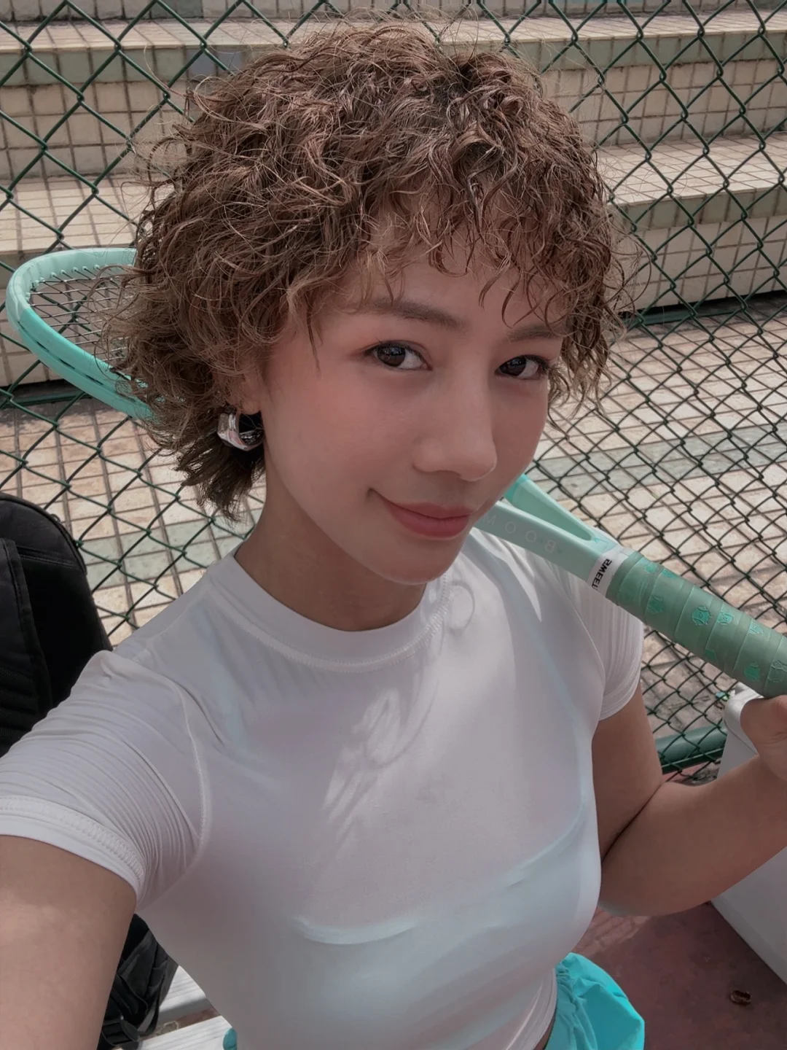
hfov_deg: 46.8
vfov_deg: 60.0
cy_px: 525
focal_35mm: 30
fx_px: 909
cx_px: 394
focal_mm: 2.69
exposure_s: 1/621
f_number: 1.9
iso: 25
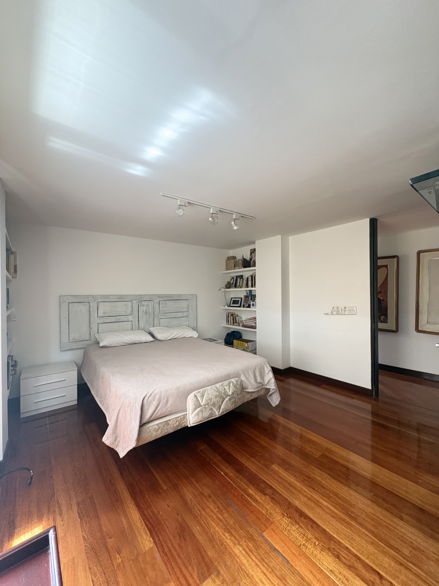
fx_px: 237
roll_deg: -0.6
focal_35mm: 14
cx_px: 220
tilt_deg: +1.4
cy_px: 293
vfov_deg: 102.1
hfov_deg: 85.7
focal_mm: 2.22
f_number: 2.2
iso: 500
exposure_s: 1/60
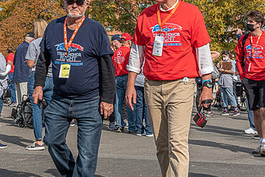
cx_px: 89
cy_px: 56
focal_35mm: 104
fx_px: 765
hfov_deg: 19.6
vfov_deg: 13.1
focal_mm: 46
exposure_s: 1/500
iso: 500
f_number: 11
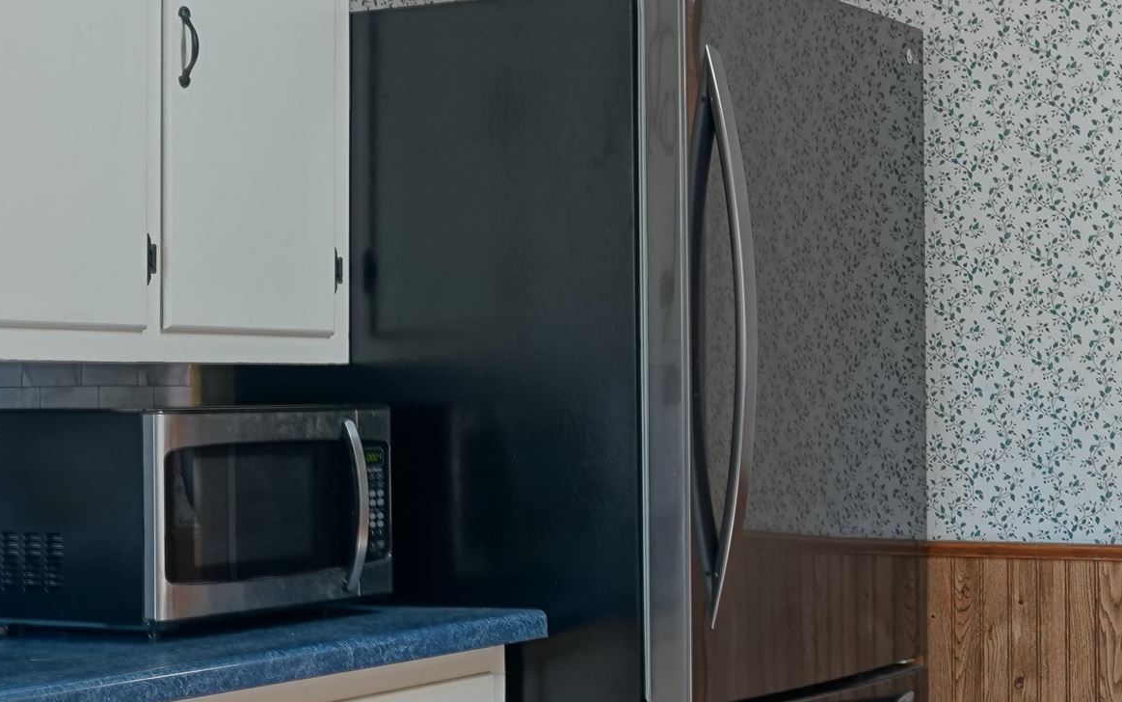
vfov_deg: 16.7
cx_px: 673
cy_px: 417
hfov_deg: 26.4
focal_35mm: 78
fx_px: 2386
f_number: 2.8
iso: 125
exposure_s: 1/30
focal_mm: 10.59
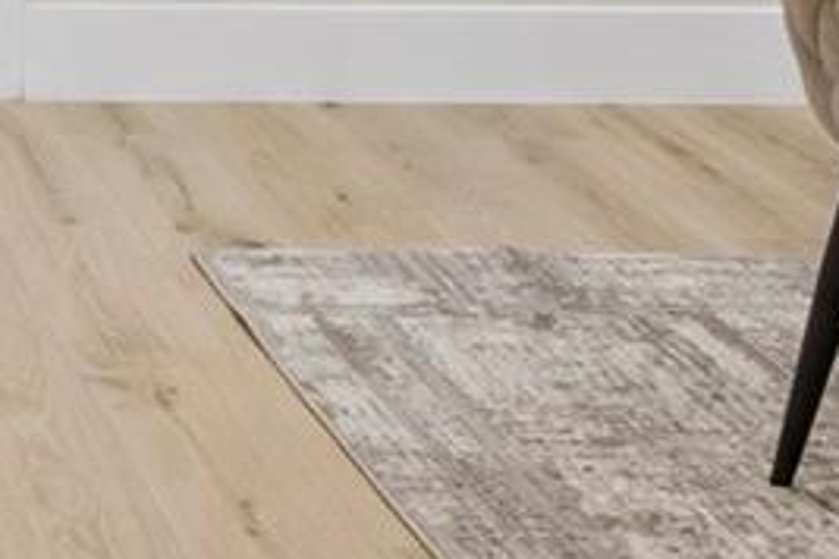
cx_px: -503
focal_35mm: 99
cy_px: -680
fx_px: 2307
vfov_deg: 11.8
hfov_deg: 17.9
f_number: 9
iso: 200
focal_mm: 11
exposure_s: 1/3
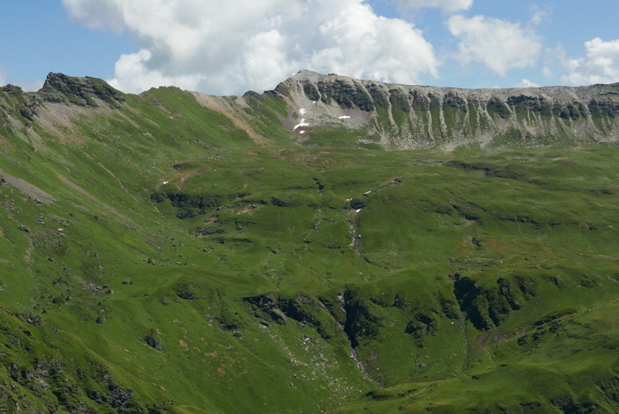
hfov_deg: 27.8
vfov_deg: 18.9
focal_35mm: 72
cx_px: 188
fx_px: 1239
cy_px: 158
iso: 200
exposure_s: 1/1000
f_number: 5.6
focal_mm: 19.3
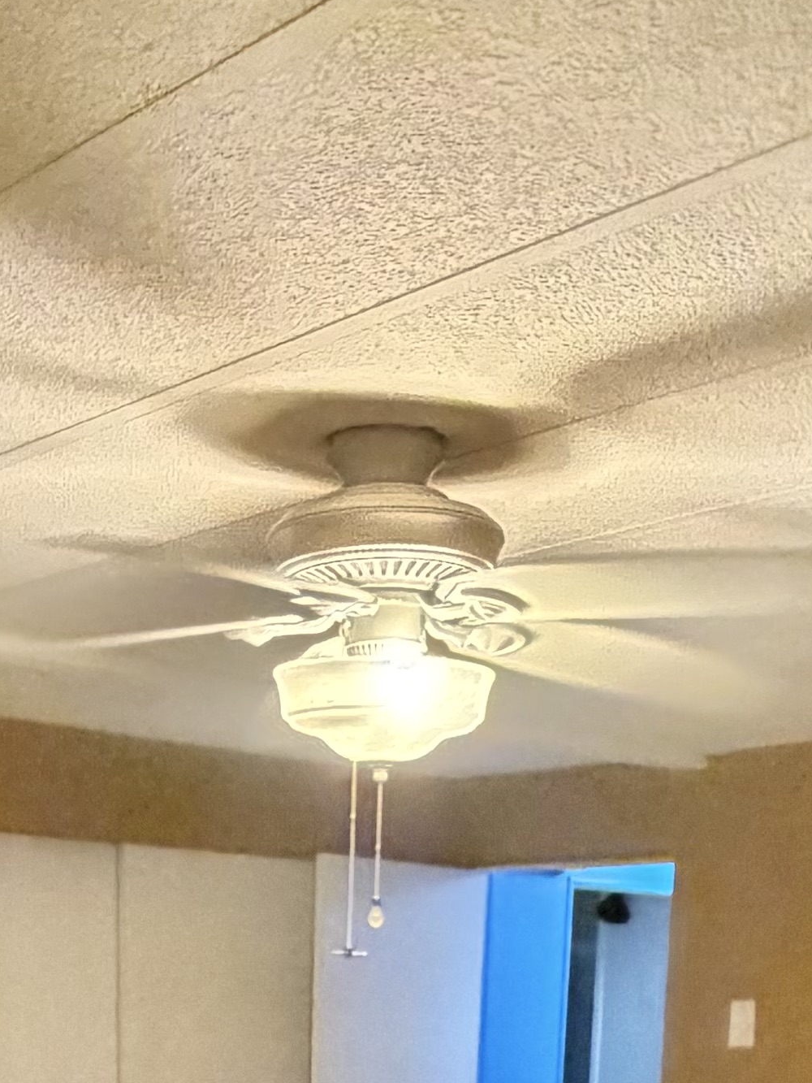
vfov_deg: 26.7
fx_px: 1876
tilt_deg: -11.6
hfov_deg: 24.3
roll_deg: -1.8
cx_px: 282
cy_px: 1440
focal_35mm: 60
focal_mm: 2.22
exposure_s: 1/60
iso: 500
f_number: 2.2
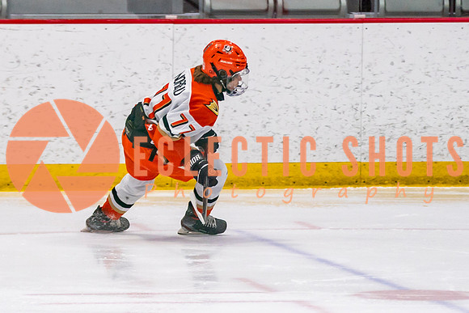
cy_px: 220
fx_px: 4800
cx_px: 59
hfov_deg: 5.6
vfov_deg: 3.7
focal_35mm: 368
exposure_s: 1/640
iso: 640
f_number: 2.8
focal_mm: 125
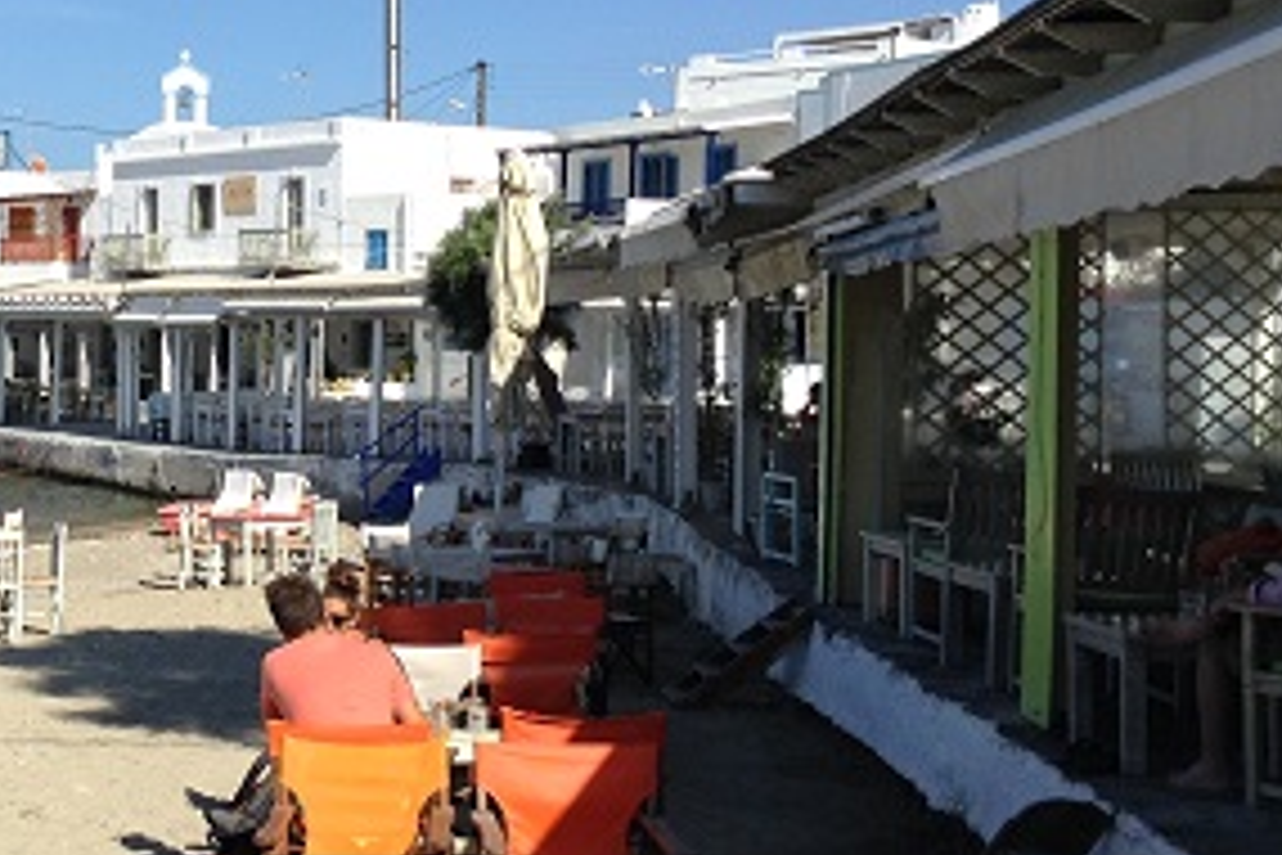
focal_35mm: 65
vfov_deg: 20.9
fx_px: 2315
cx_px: 162
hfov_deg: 29.8
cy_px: 394
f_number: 2.4
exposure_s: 1/1348
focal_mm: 3.3
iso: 32
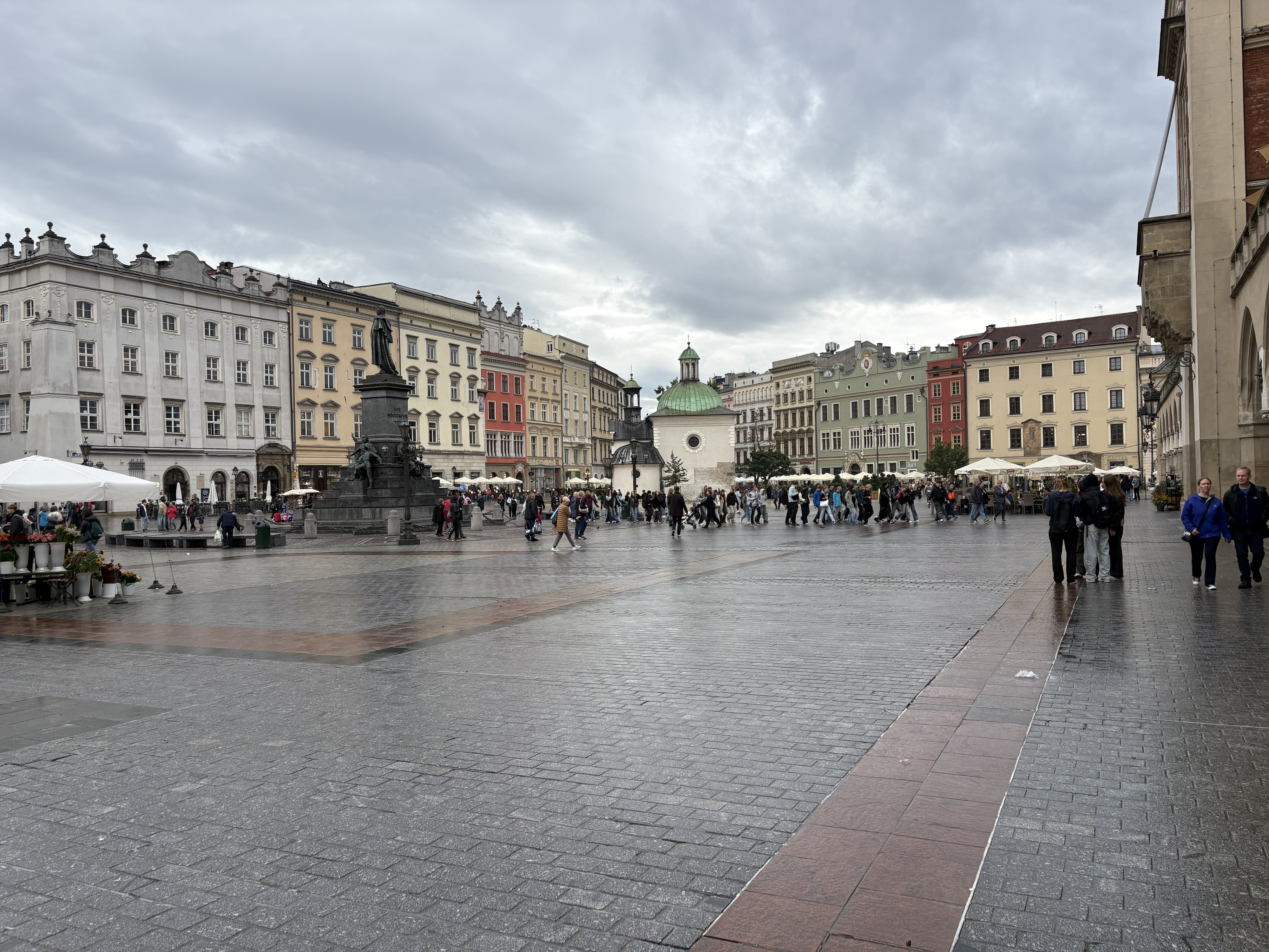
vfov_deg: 53.1
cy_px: 476
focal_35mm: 26
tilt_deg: +0.8
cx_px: 634
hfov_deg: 67.3
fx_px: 953
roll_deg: +1.5
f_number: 1.6
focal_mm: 5.96
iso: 50
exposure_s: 1/959
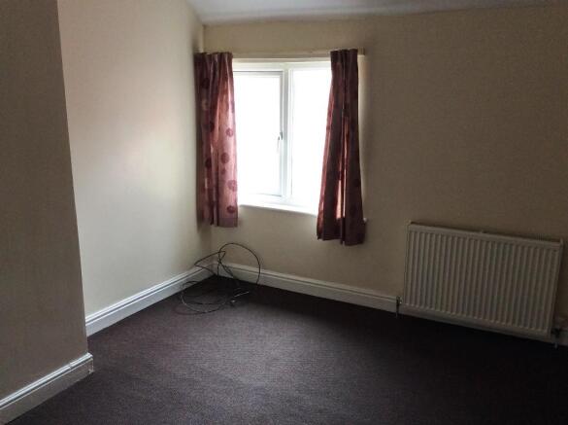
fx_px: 524
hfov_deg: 56.9
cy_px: 212
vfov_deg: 44.1
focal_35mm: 32
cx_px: 284
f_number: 2.4
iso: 80
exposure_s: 1/24
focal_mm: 3.3
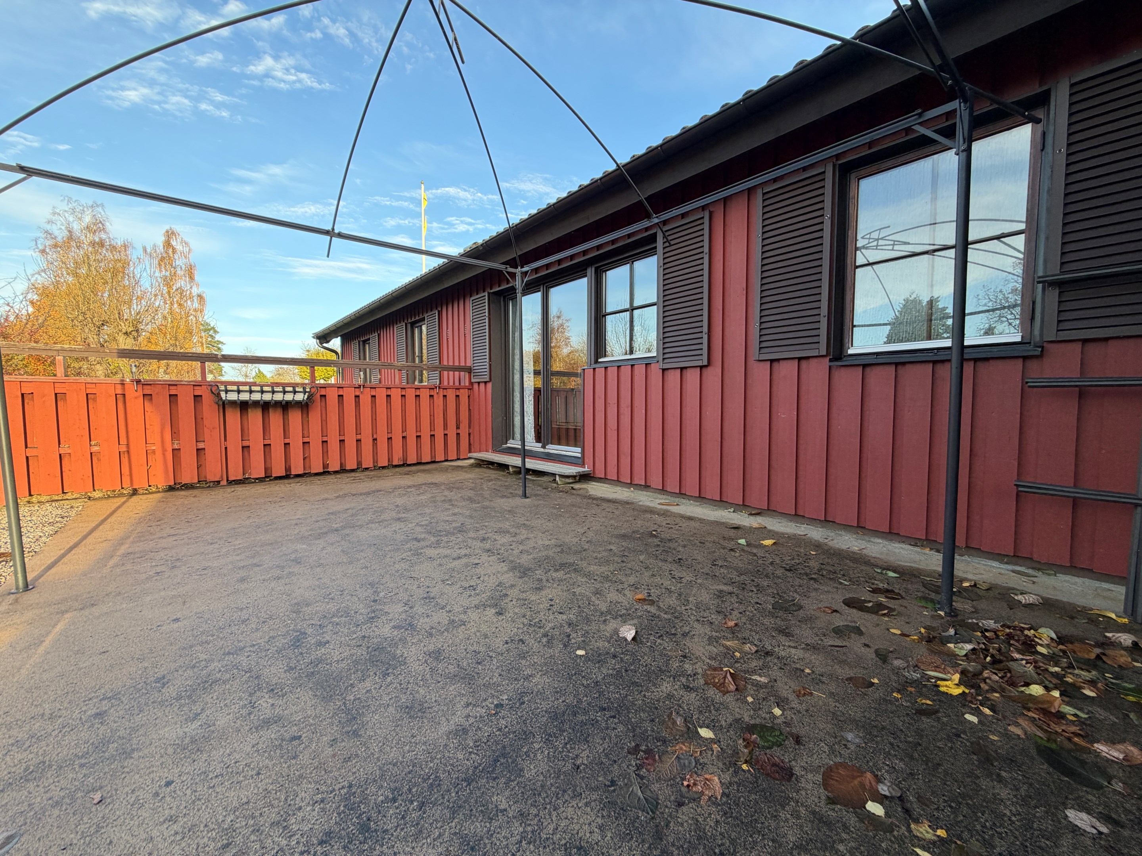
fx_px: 462
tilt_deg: -3.4
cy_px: 428
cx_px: 571
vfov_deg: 85.7
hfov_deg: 102.1
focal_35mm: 14
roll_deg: +0.7
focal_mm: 2.22
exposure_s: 1/165
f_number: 2.2
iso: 50
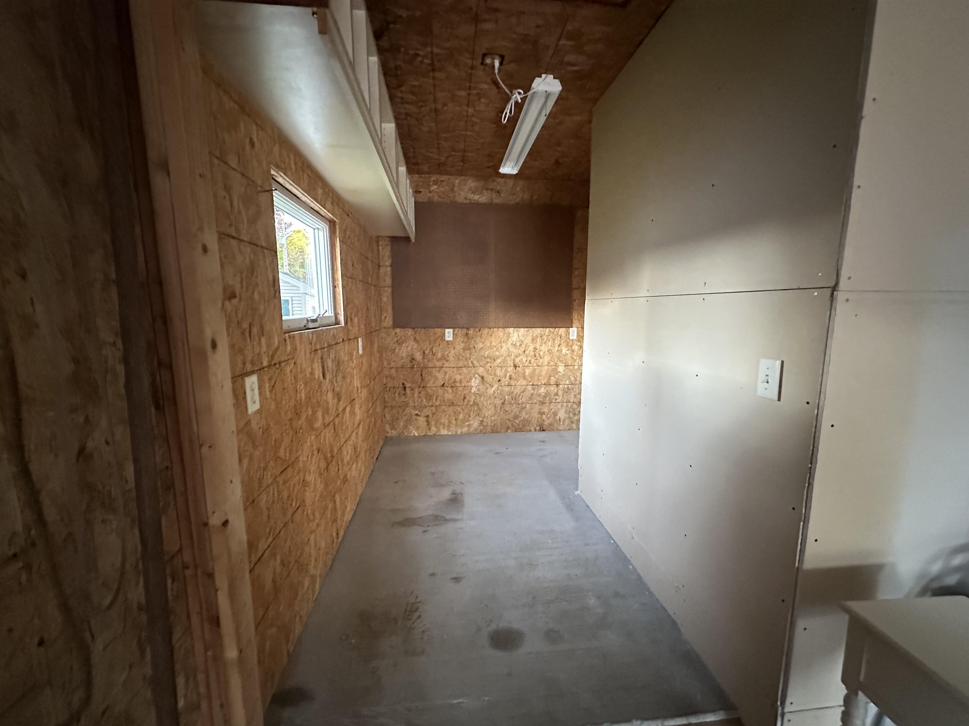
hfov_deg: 102.1
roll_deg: -0.6
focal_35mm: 14
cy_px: 363
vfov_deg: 85.7
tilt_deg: -7.8
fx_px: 392
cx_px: 484
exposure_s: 1/60
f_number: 2.2
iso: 1000
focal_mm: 2.22
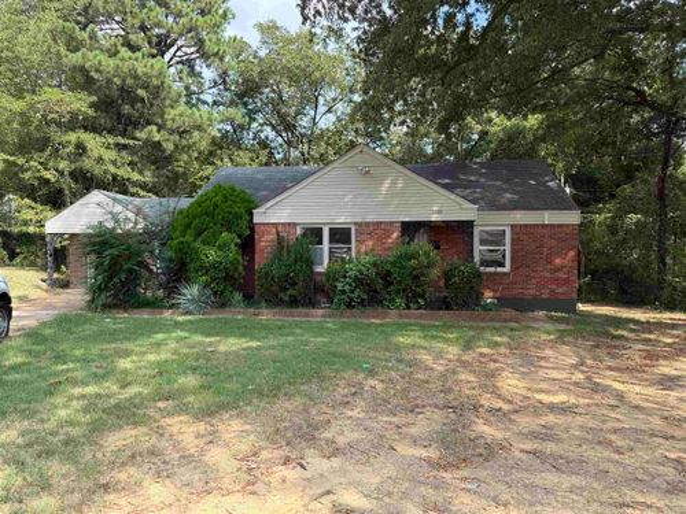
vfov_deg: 56.8
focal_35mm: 24
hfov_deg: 71.6
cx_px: 343
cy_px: 257
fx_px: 476
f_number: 1.78
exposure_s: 1/979
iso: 80
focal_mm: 6.76
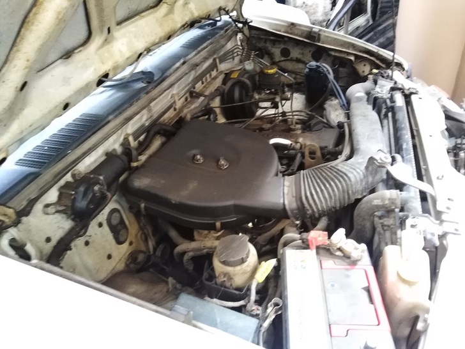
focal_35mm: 26
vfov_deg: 53.1
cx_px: 232
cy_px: 174
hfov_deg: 67.3
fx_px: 349
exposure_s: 1/15
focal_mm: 3.46
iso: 817
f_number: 2.2
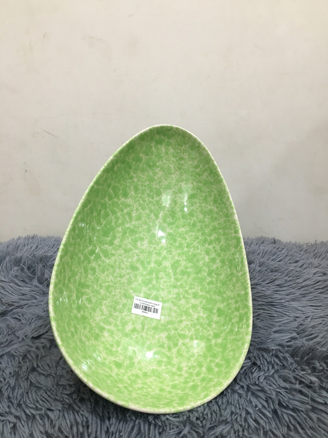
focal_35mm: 29
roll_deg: -0.7
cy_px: 219
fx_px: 366
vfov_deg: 61.7
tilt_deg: -16.7
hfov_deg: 48.2
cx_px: 164
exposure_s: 1/33
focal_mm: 4.15
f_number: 2.2
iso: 100
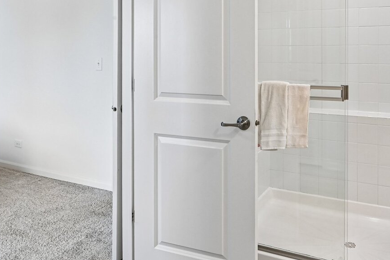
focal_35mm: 30
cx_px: 267
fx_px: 325
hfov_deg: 60.1
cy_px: 55
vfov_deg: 41.9
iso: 400
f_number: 13
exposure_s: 1/15
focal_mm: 16
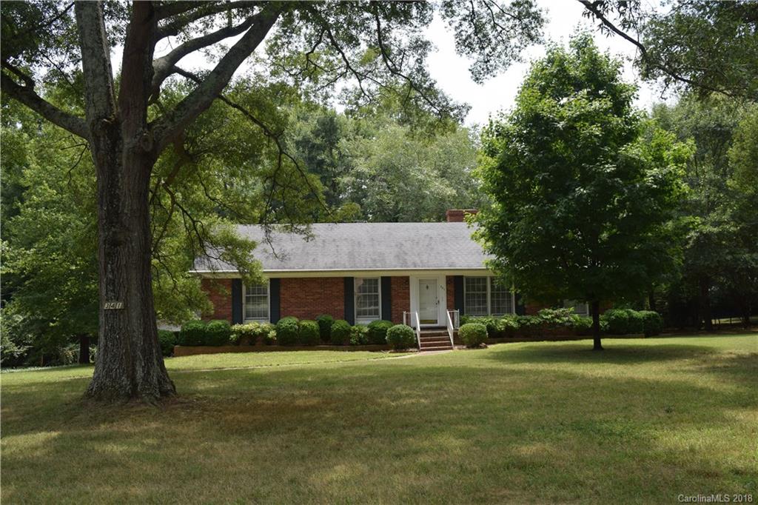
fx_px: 631
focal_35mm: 30
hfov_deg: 61.9
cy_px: 252
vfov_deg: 43.6
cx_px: 379
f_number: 7.1
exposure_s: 1/200
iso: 100
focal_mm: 20
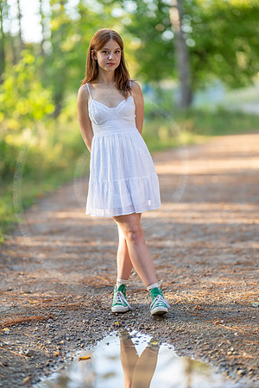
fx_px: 917
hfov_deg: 16.1
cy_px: 194
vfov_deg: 23.9
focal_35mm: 85
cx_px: 130
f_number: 1.2
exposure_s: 1/800
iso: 160
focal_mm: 85
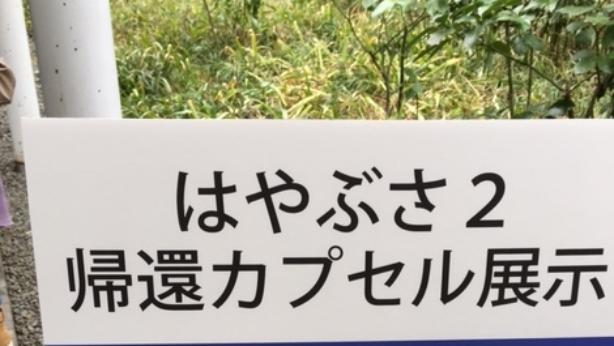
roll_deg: -1.1
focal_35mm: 43
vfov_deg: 26.5
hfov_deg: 47.3
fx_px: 700
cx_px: 306
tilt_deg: -28.9
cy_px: 336
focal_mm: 4.15
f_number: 2.2
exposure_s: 1/120
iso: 40
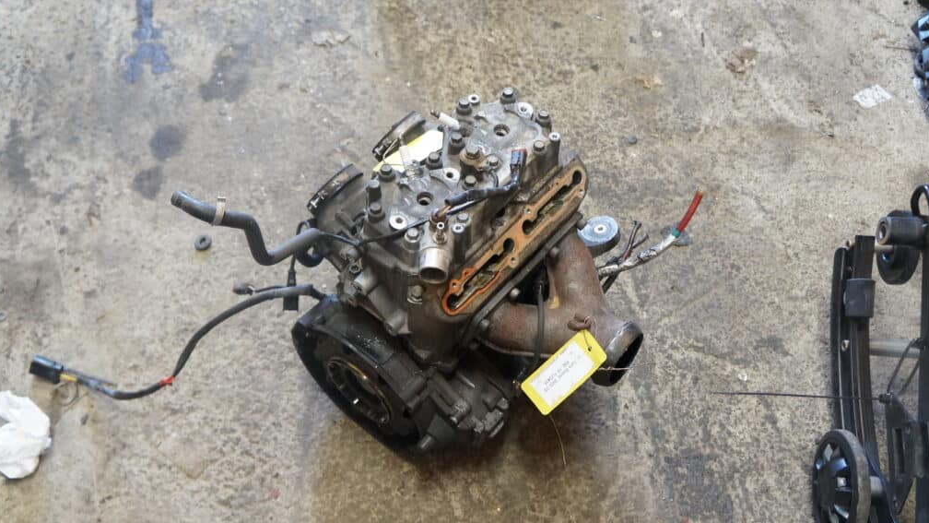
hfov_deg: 58.7
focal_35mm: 34
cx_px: 466
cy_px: 314
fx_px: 826
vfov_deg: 35.0
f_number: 4
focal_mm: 21
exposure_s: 1/50
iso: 3200
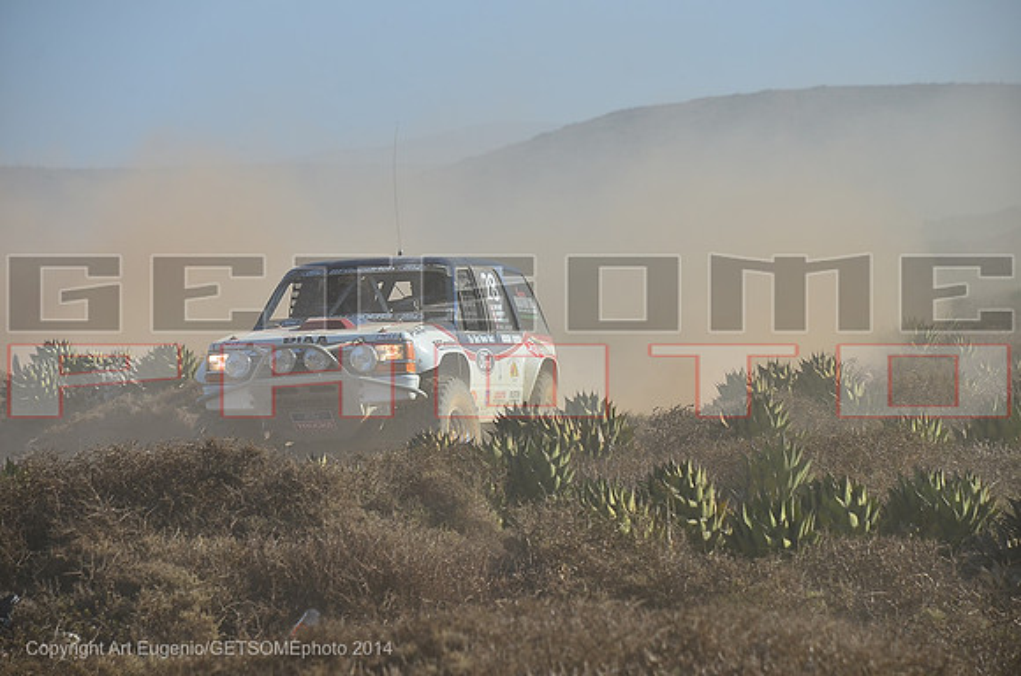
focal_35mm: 202
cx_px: 510
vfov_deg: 6.8
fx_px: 5731
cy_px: 338
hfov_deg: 10.2
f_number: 7.1
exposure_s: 1/640
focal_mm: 135
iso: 200
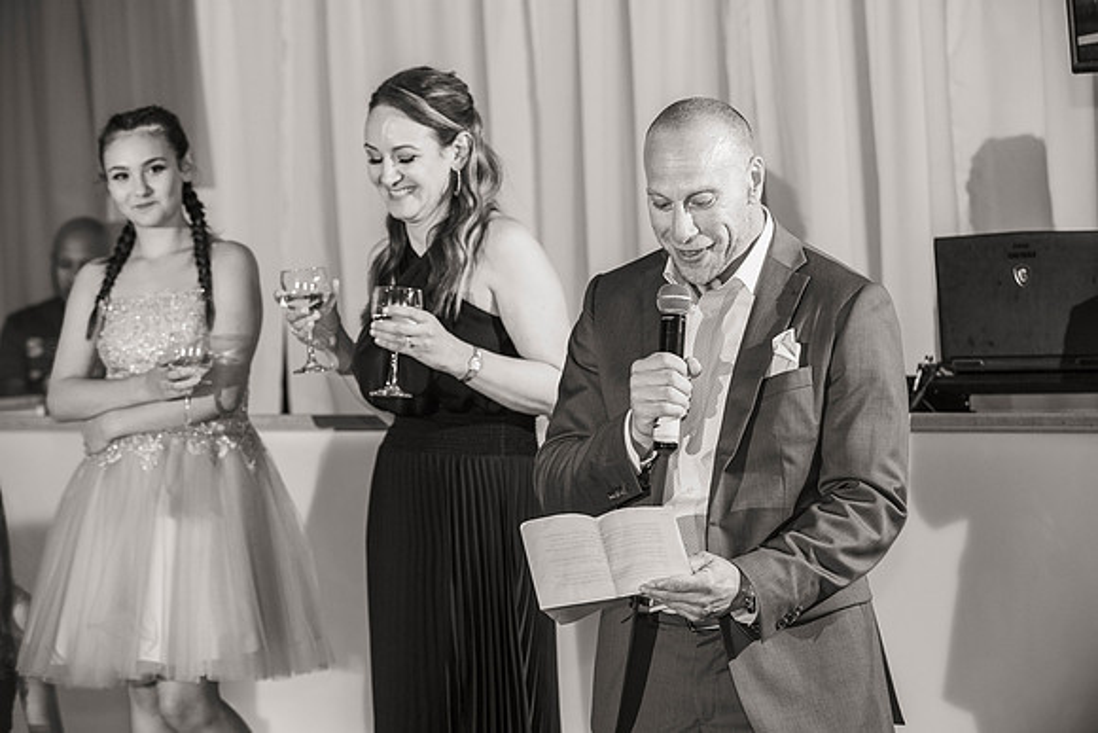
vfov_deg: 14.4
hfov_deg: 21.5
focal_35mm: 95
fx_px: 2898
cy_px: 366
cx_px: 549
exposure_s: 1/125
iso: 1600
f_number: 4.5
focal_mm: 95
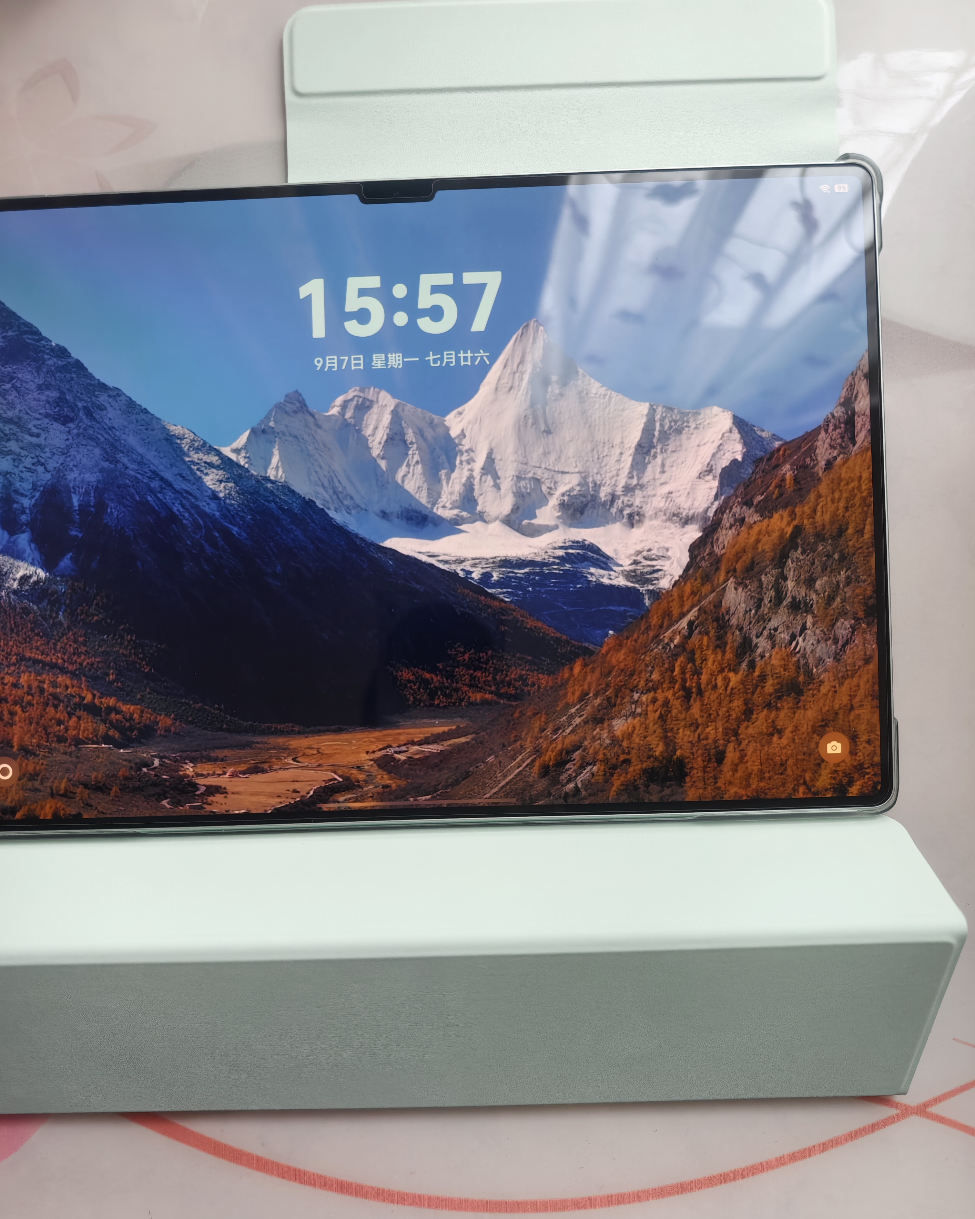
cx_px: 446
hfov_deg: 54.9
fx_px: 938
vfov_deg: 65.8
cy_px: 676
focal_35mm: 26
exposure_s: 1/120
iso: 483
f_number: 1.75
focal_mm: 8.67
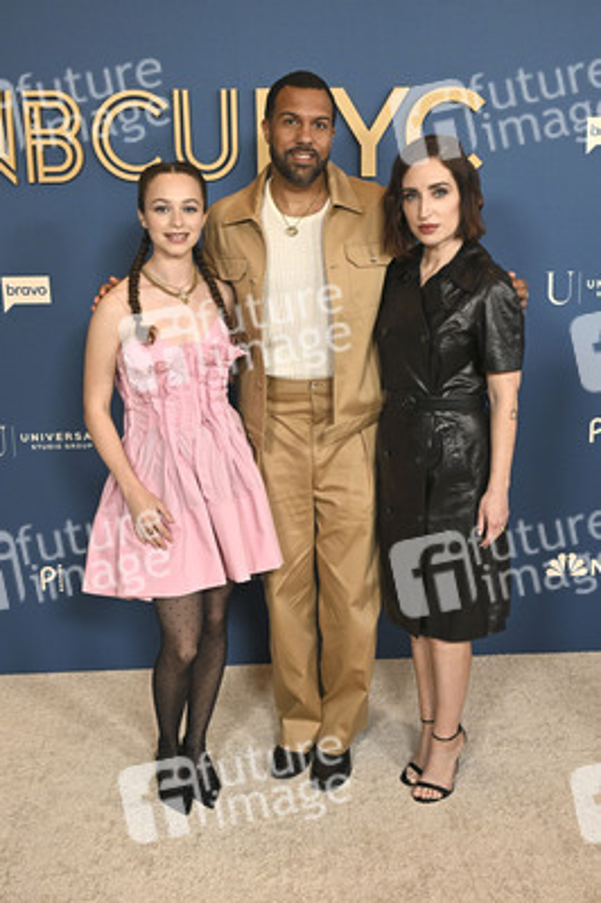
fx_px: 953
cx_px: 300
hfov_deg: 35.0
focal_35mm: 38
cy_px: 452
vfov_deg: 50.7
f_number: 5
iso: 2000
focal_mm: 38
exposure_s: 1/320
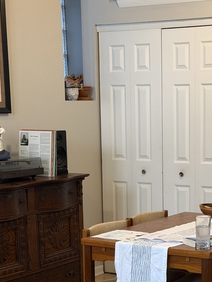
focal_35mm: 93
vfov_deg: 20.8
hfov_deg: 15.8
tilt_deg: -6.1
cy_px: 234
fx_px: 759
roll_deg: +2.2
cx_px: 179
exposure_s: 1/60
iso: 250
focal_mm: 6.76
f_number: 1.78
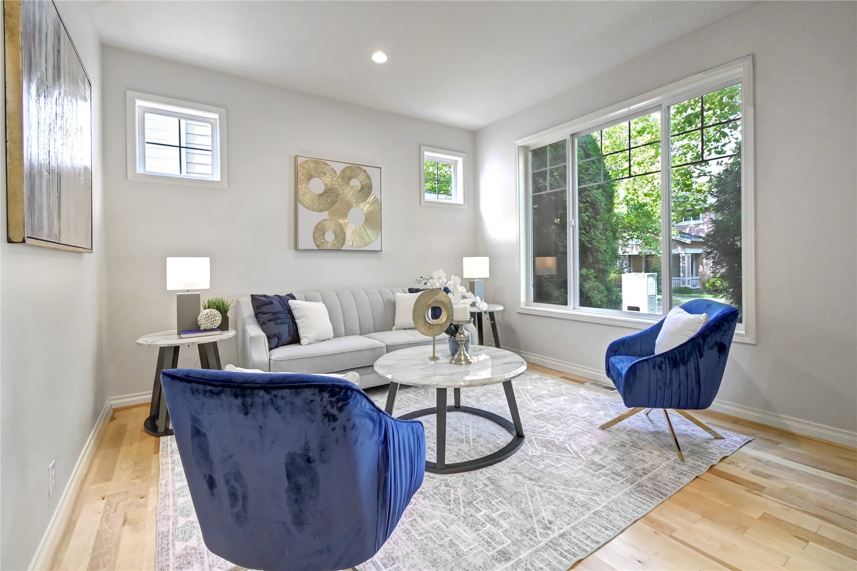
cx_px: 428
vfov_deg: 77.3
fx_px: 357
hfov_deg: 100.4
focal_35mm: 15
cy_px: 286
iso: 3200
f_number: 11
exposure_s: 1/5
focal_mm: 10
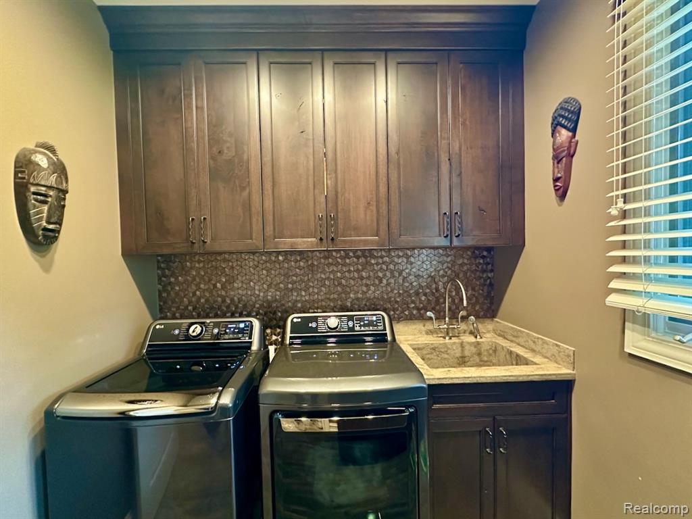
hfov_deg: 102.1
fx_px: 280
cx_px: 346
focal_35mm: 14
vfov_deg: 85.7
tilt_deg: -2.3
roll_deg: +1.5
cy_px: 260
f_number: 2.2
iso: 1000
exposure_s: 1/60
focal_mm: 2.22
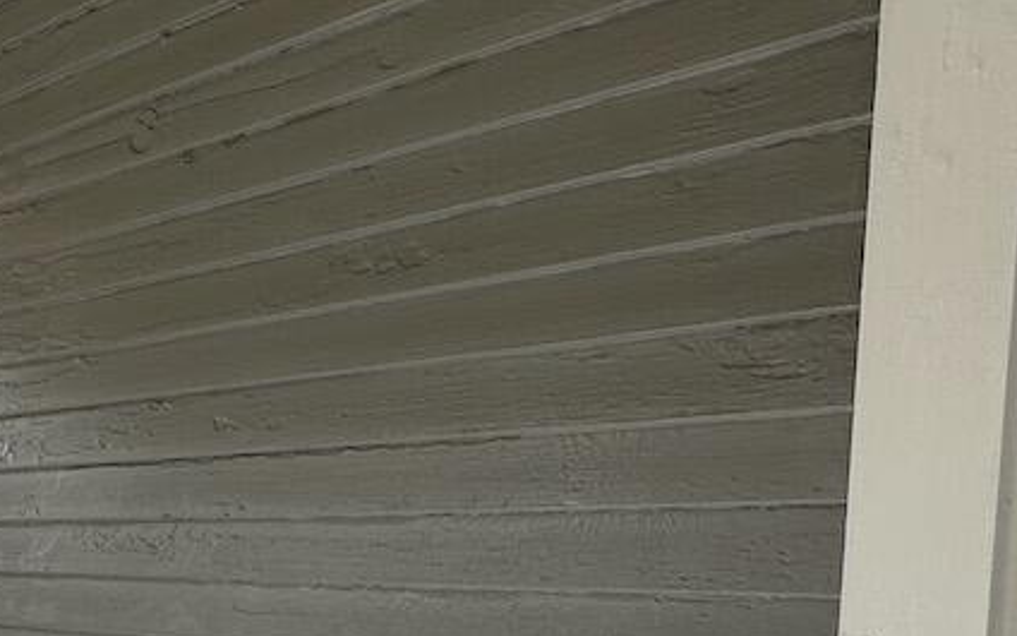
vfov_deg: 21.9
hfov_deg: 32.6
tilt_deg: -6.4
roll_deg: -0.1
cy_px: 706
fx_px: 1552
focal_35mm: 56
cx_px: -55
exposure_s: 1/1383
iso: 50
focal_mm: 2.22
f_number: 2.2
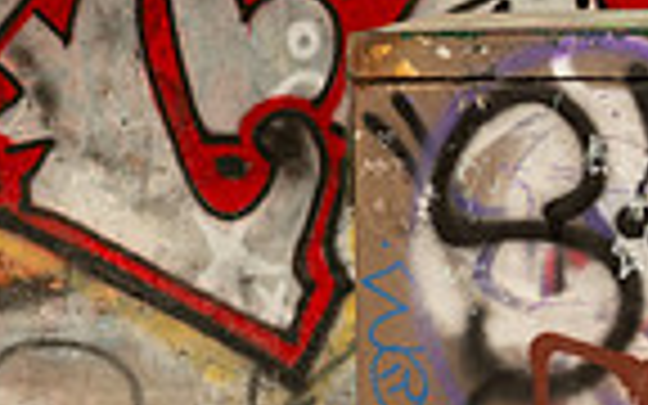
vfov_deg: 4.1
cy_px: 234
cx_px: -297
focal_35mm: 319
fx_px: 5634
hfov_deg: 6.5
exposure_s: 1/100
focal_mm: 78
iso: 400
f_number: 3.5
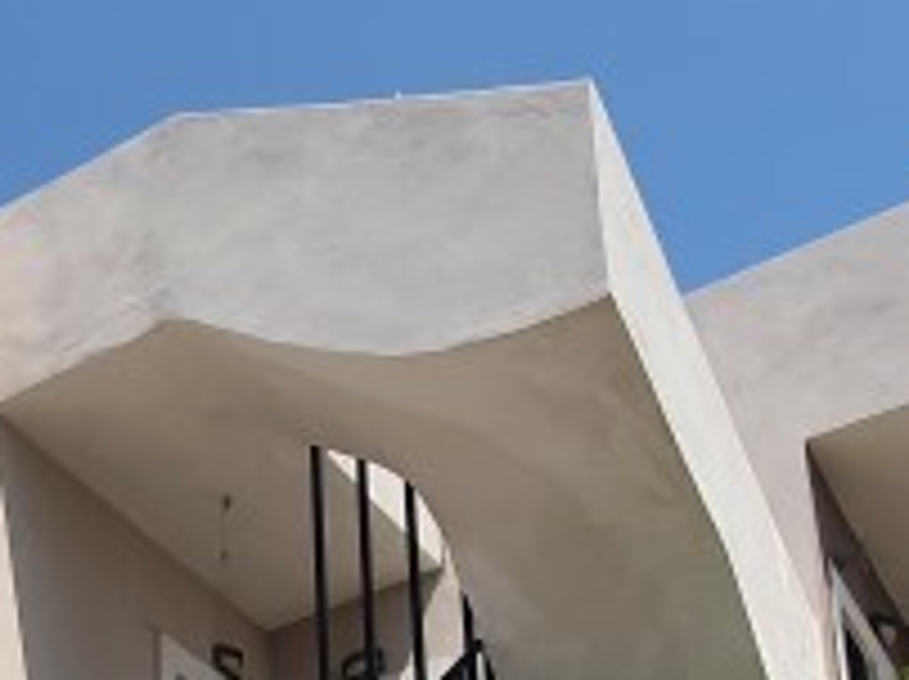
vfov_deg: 18.5
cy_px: 1135
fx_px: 1731
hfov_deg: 28.0
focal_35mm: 66
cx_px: 40
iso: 50
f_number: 2.2
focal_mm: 1.8
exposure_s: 1/1364
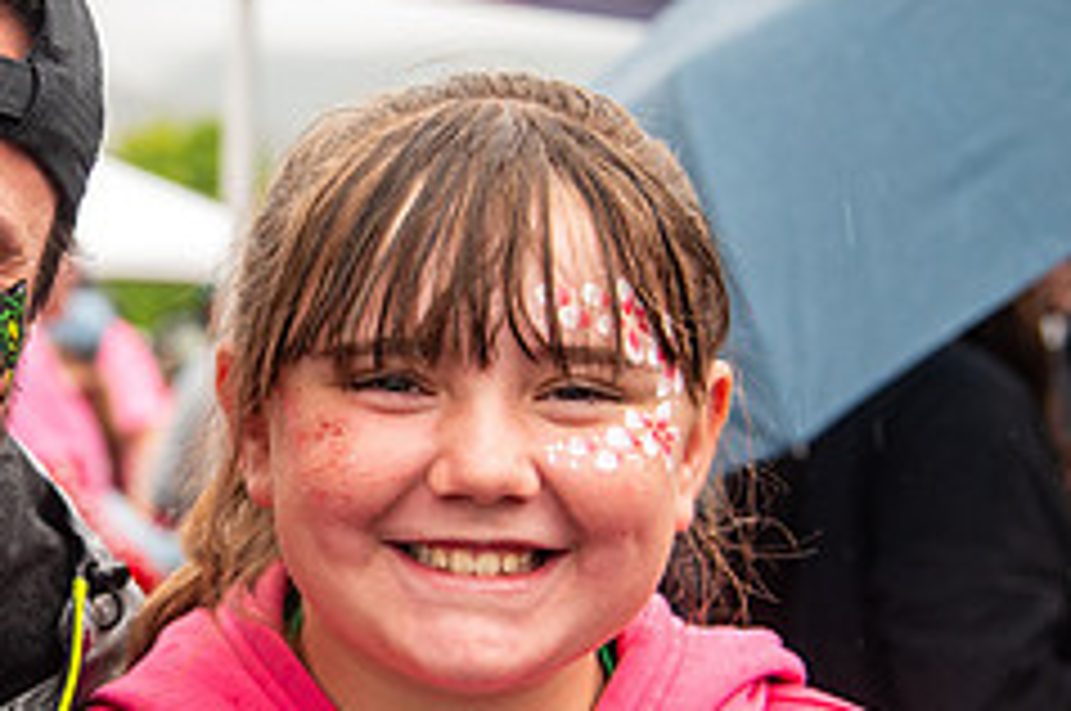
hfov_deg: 17.2
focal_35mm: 117
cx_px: 81
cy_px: 356
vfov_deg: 11.7
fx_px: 3476
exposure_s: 1/320
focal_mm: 48
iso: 2500
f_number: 4
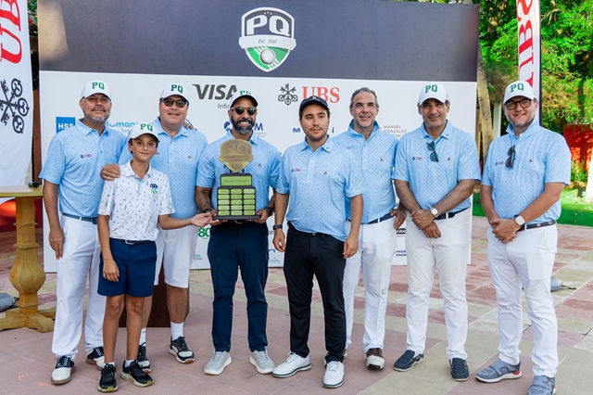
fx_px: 659
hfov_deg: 48.5
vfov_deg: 33.4
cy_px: 198
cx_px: 296
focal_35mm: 40
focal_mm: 27
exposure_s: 1/400
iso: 1000
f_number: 6.3
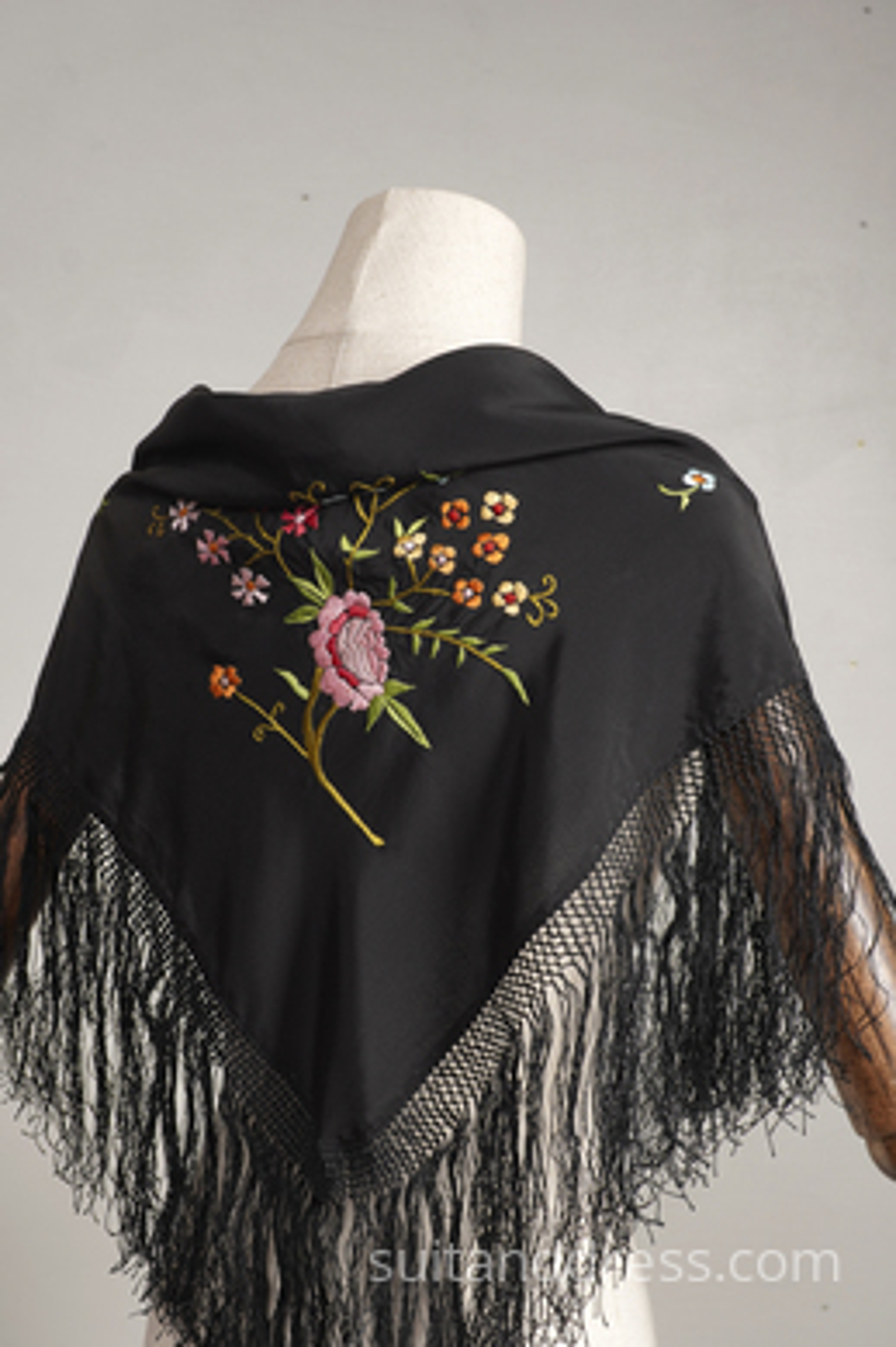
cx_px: 448
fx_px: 1793
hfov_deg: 28.1
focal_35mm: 48
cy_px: 674
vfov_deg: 41.1
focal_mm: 32
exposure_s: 1/15
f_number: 8
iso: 320
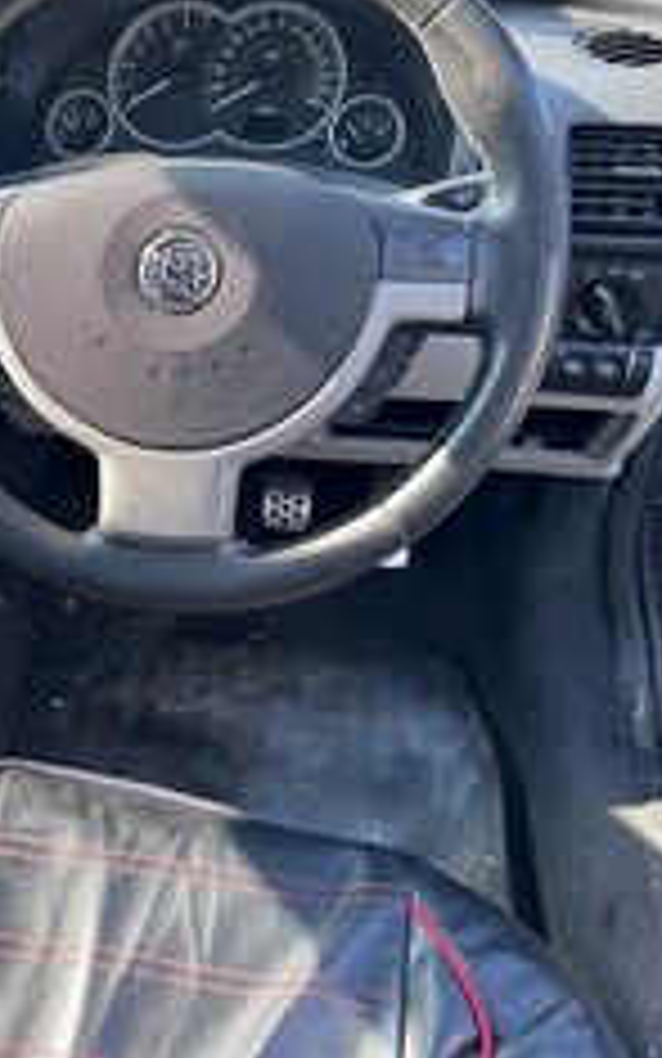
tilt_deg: -27.2
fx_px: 1183
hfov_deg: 29.5
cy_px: 473
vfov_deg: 48.1
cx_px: 27
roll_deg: +3.6
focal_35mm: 41
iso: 40
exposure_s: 1/152
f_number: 1.5
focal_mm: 5.7
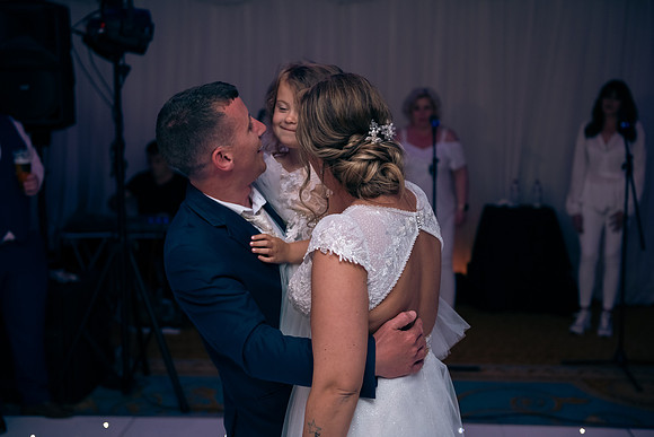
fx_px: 945
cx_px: 327
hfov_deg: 38.2
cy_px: 218
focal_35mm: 52
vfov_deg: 26.0
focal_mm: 52
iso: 800
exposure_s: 1/160
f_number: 3.5
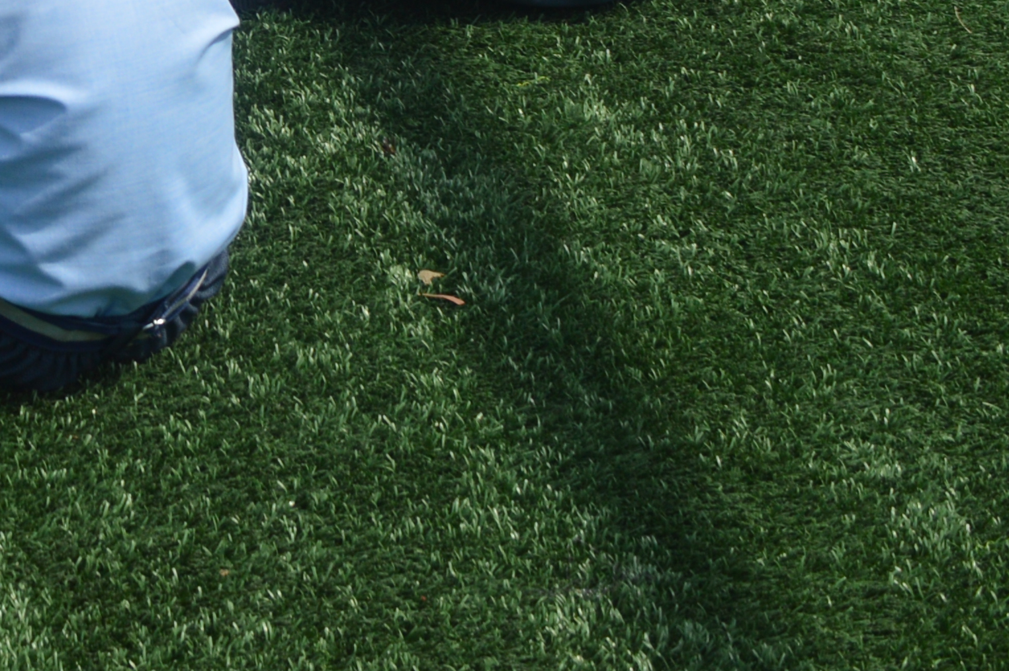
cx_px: -691
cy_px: -616
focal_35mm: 142
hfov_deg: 13.3
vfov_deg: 9.1
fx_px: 3976
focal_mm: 24
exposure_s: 1/250
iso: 100
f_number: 8
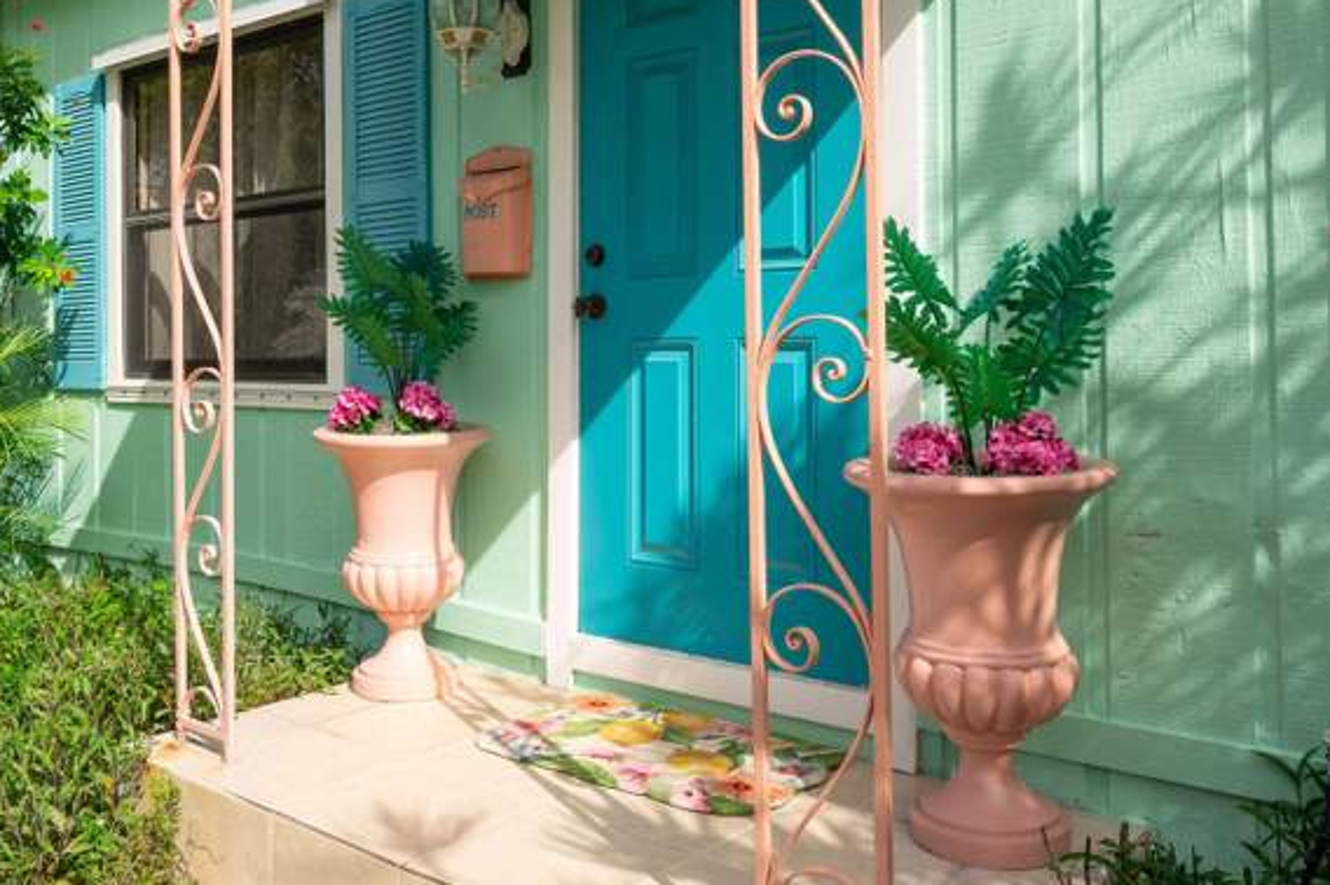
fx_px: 1255
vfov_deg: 38.5
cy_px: 314
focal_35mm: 34
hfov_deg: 55.2
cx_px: 501
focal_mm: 24
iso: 100
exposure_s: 1/250
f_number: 8
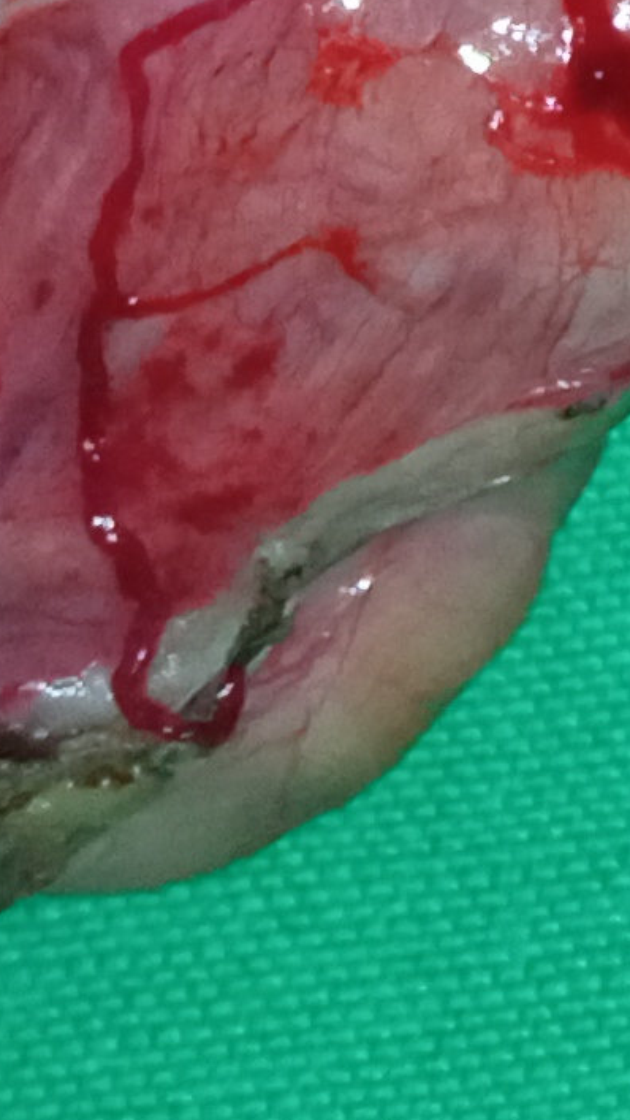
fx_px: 5135
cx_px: 1622
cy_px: -935
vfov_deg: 11.5
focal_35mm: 173
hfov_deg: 6.6
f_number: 2.2
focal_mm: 3.79
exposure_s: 1/33.3
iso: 450
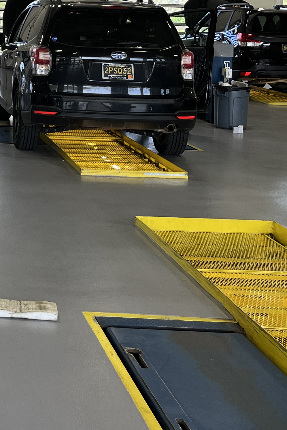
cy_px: 12
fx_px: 873
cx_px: -121
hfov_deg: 17.2
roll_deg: -1.1
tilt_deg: -1.6
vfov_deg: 26.4
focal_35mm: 73
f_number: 1.6
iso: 40
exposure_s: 1/192
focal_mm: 5.1
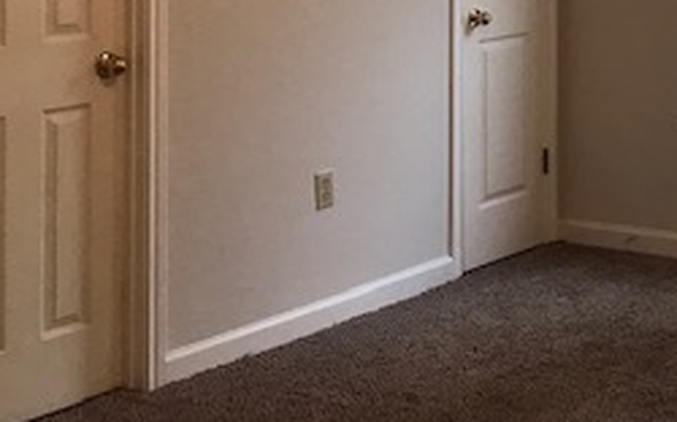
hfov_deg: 24.9
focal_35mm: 76
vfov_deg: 16.1
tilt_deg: +0.6
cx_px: 774
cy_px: -149
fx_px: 1402
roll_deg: +1.3
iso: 25
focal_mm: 3.99
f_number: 1.8
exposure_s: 1/40
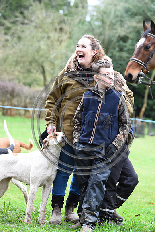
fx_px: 724
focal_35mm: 112
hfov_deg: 12.2
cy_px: 116
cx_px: 78
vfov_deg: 18.3
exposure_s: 1/800
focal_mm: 112
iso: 2800
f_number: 4.5
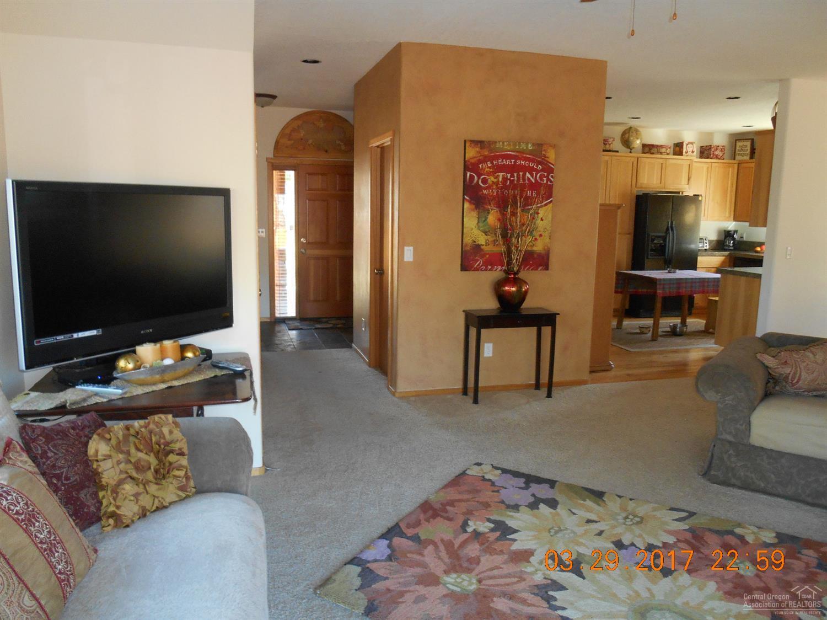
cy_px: 310
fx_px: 621
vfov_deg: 53.0
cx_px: 414
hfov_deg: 67.3
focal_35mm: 26
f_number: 3.4
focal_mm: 4.7
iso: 280
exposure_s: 1/25
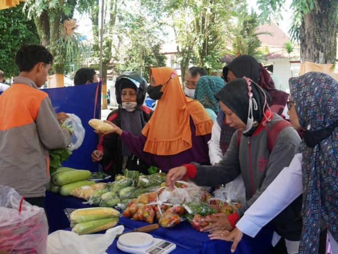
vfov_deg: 32.9
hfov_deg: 42.9
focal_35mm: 44
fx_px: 430
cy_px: 127
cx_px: 169
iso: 200
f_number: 4.7
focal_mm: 22
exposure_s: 1/60
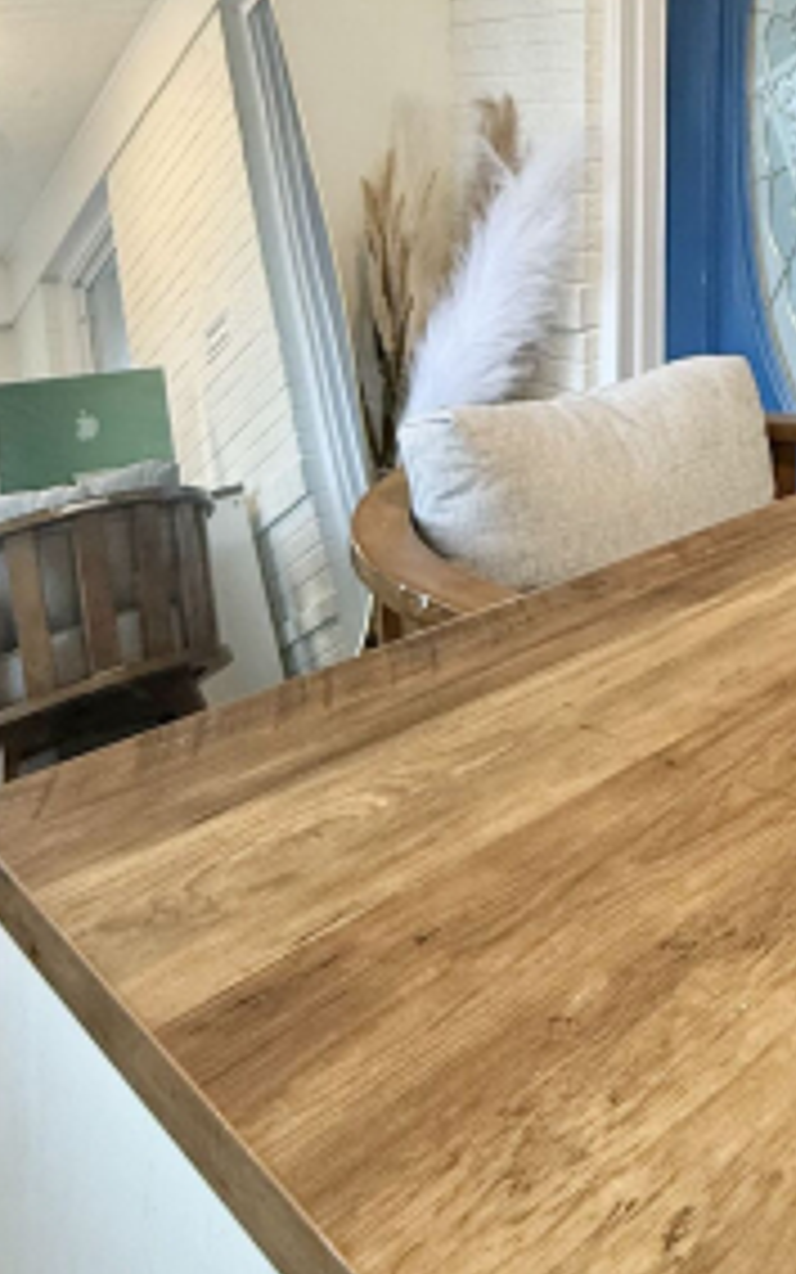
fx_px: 1214
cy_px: 88
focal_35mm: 35
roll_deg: -0.9
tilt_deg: +3.4
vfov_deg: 48.4
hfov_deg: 34.6
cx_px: 693
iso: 250
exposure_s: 1/60
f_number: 2.2
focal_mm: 2.22
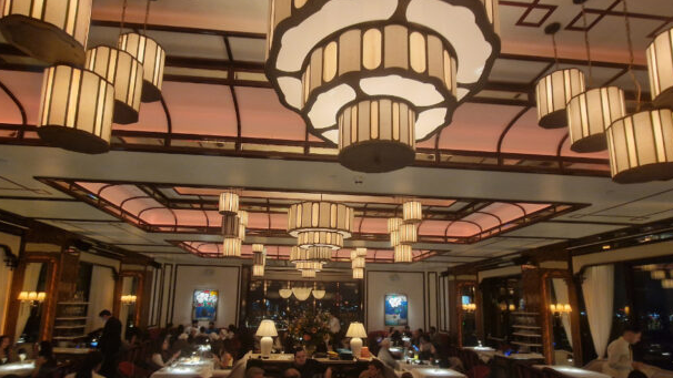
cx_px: 324
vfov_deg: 59.5
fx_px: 321
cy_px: 255
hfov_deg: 92.6
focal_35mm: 18
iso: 320
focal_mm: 2.2
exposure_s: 1/33
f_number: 2.2
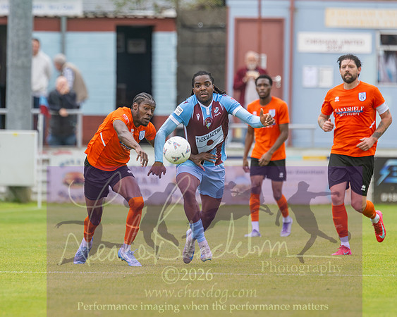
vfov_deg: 2.4
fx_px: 7725
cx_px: 182
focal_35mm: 658
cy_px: 143
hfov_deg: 2.9
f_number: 2.8
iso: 560
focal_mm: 300
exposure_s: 1/1250
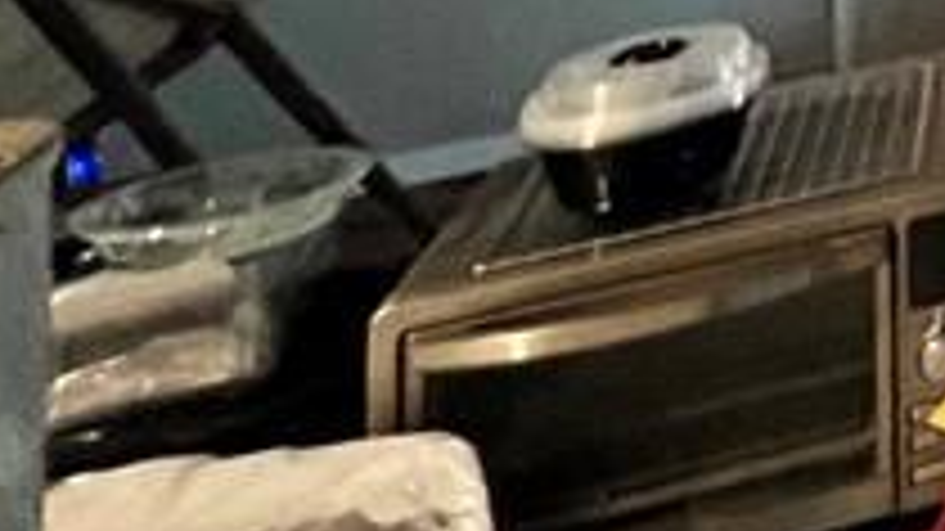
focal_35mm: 69
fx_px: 1729
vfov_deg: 12.7
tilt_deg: +5.0
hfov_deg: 17.8
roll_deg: +4.6
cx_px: 1998
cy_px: -810
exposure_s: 1/40
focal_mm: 1.57
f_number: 1.8
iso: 800
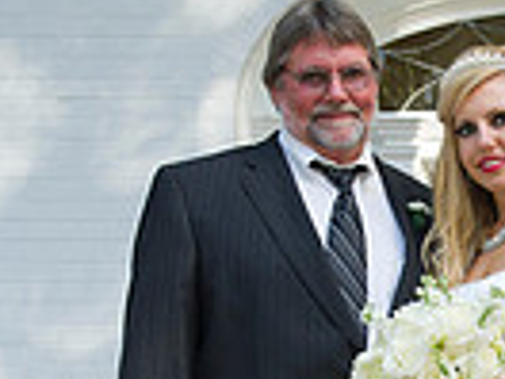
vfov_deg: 13.0
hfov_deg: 17.2
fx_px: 1619
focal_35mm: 111
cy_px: 471
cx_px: 538
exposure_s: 1/250
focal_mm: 34
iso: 400
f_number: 5.6
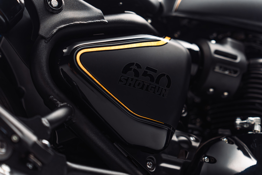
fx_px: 451
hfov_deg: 32.4
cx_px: 131
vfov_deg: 21.9
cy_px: 88
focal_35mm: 62
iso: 800
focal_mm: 62
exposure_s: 1/50
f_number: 2.8
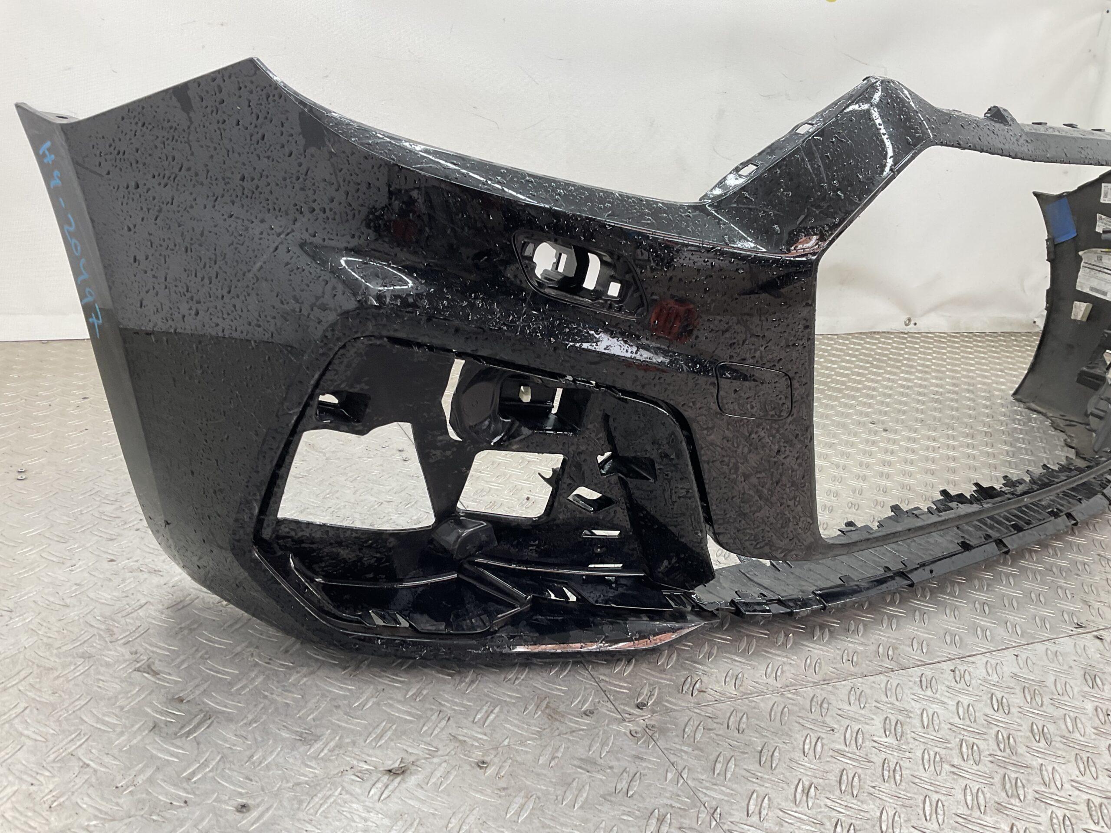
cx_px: 556
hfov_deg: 61.7
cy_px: 416
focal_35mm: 29
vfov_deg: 48.2
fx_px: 931
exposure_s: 1/100
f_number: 1.8
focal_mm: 3
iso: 32
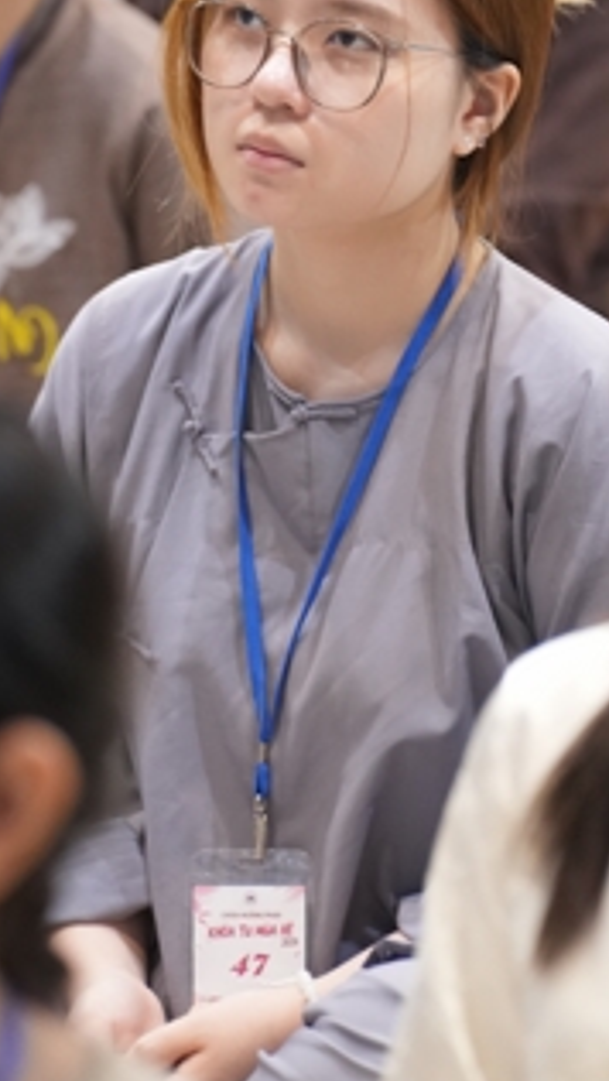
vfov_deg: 6.7
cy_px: 260
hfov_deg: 3.8
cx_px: 426
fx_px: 9263
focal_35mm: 323
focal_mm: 150
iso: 4000
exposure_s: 1/160
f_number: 2.8
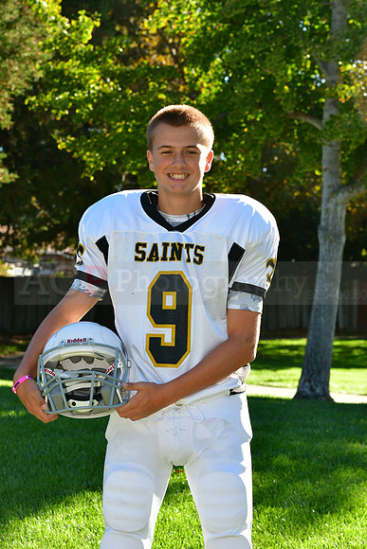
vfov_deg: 19.5
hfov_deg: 13.0
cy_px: 274
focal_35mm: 105
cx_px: 184
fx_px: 1605
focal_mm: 70
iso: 400
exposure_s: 1/500
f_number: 6.3
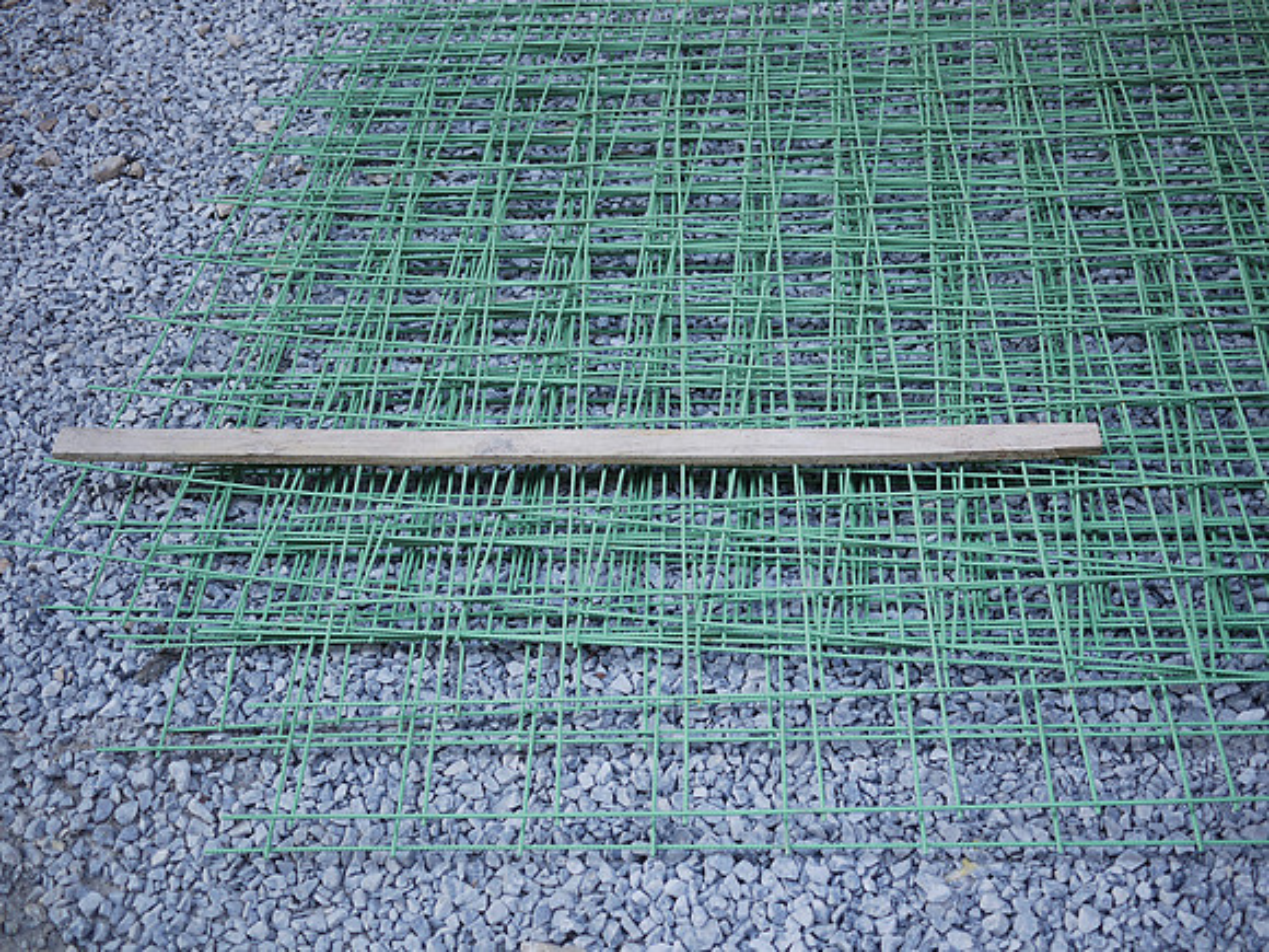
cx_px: 634
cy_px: 476
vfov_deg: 36.0
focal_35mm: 40
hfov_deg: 46.8
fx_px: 1466
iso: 100
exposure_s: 1/125
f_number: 2
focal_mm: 20
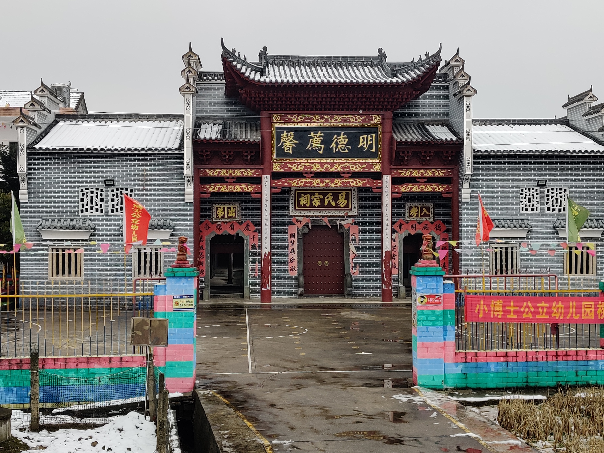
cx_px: 315
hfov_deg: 61.6
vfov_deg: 48.2
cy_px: 213
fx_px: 506
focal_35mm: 29
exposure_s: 1/673
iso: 125
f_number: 1.65
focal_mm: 4.75
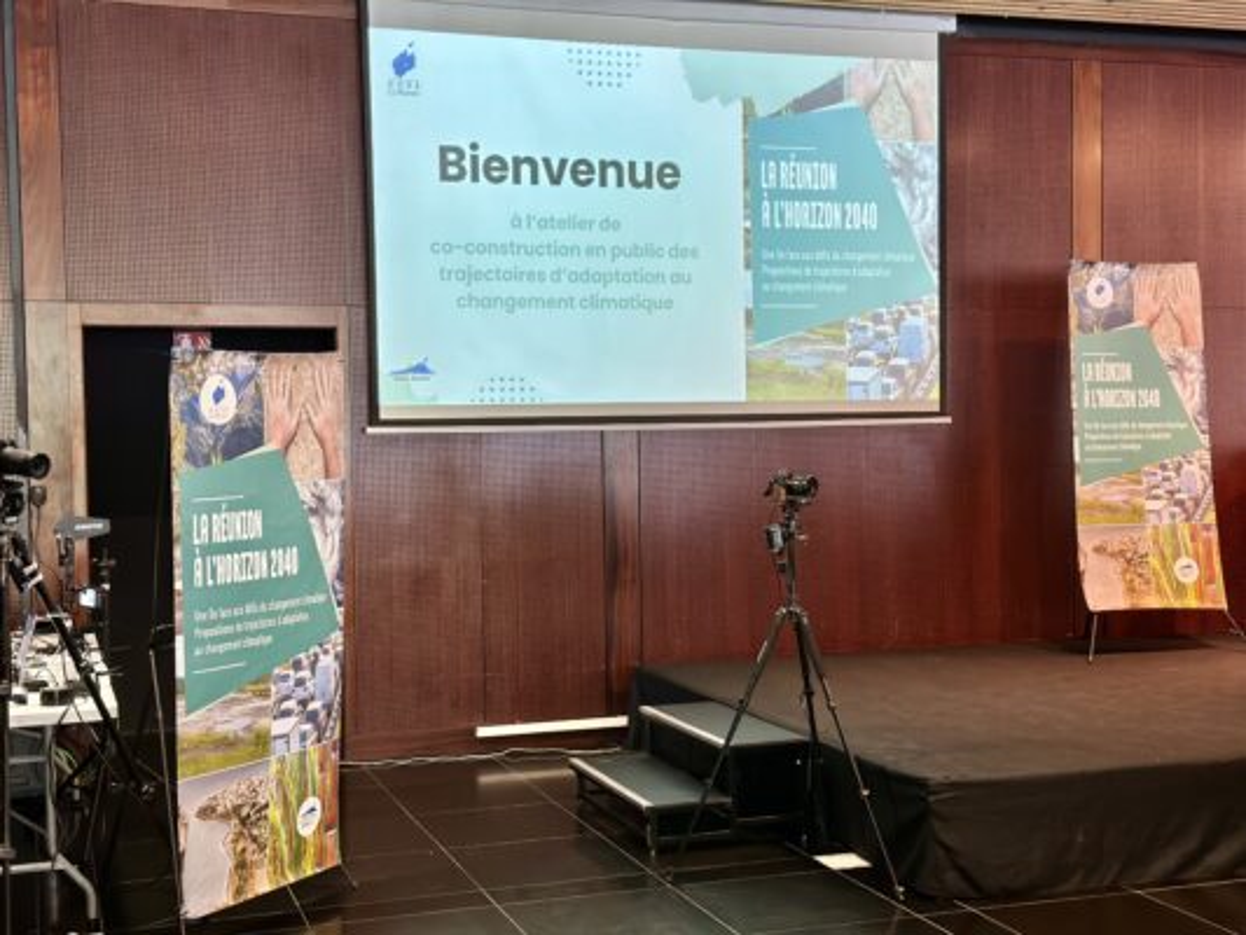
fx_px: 1728
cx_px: 623
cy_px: 468
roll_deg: +0.8
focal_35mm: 48
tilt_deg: -1.5
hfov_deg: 39.6
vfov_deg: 30.3
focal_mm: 6.86
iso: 160
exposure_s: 1/55
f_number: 1.78
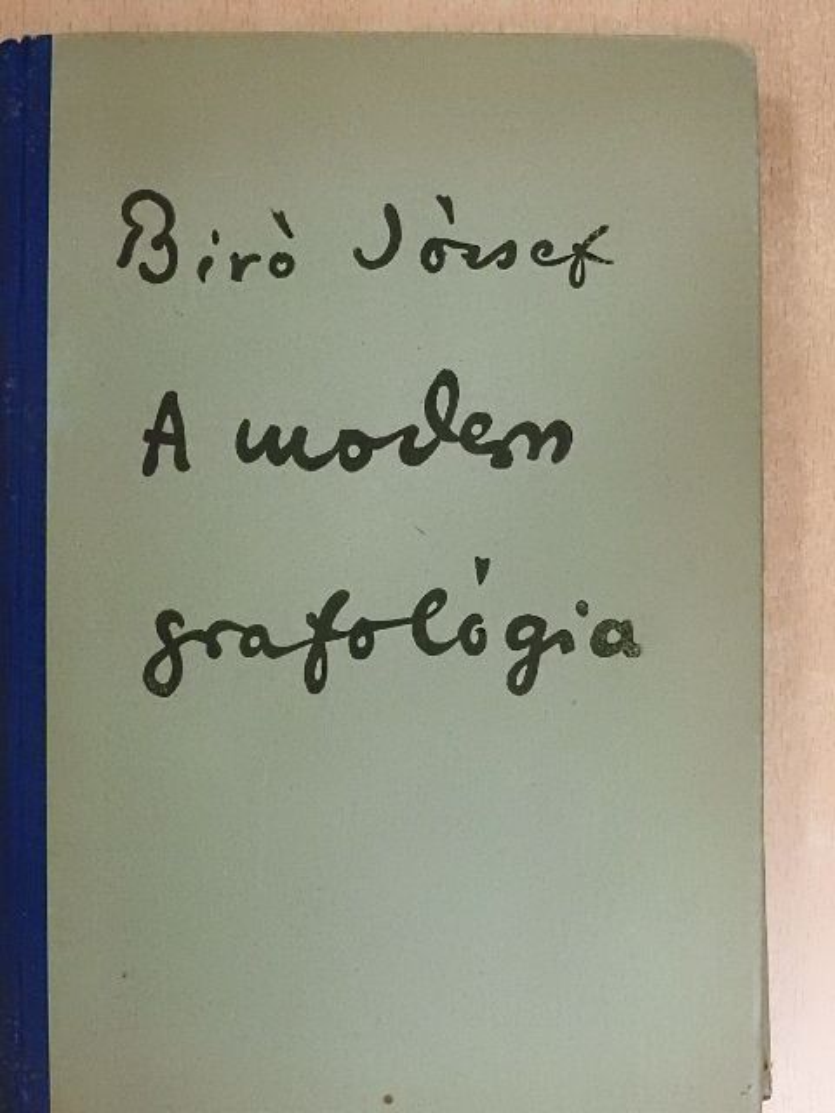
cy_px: 556
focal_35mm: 60
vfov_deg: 32.2
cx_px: 418
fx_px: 1930
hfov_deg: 24.4
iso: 1600
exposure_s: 1/80
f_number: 4.2
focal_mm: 10.7
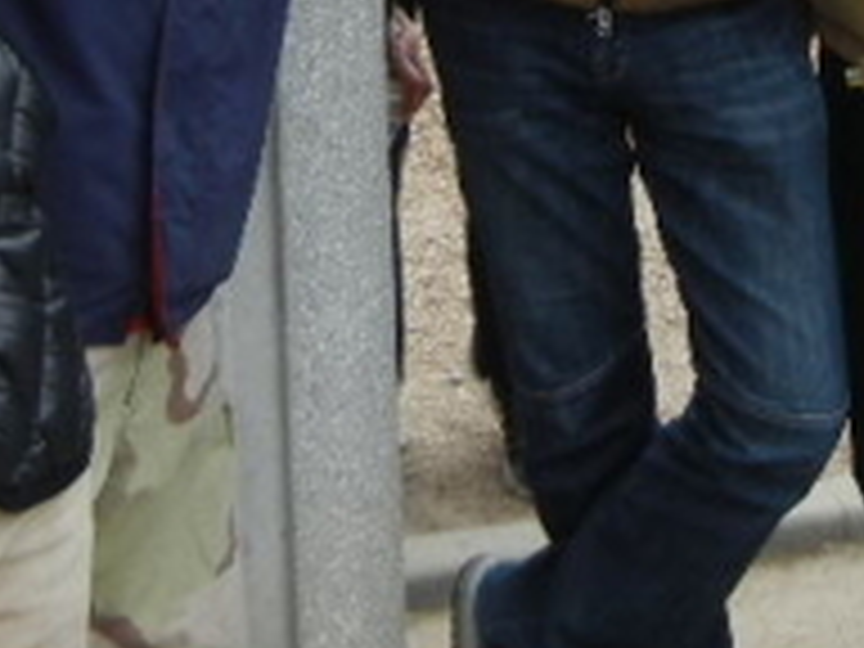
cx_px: 603
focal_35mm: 125
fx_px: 3120
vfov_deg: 11.3
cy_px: -369
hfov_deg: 15.7
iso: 160
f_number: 3.5
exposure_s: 1/56
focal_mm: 5.4
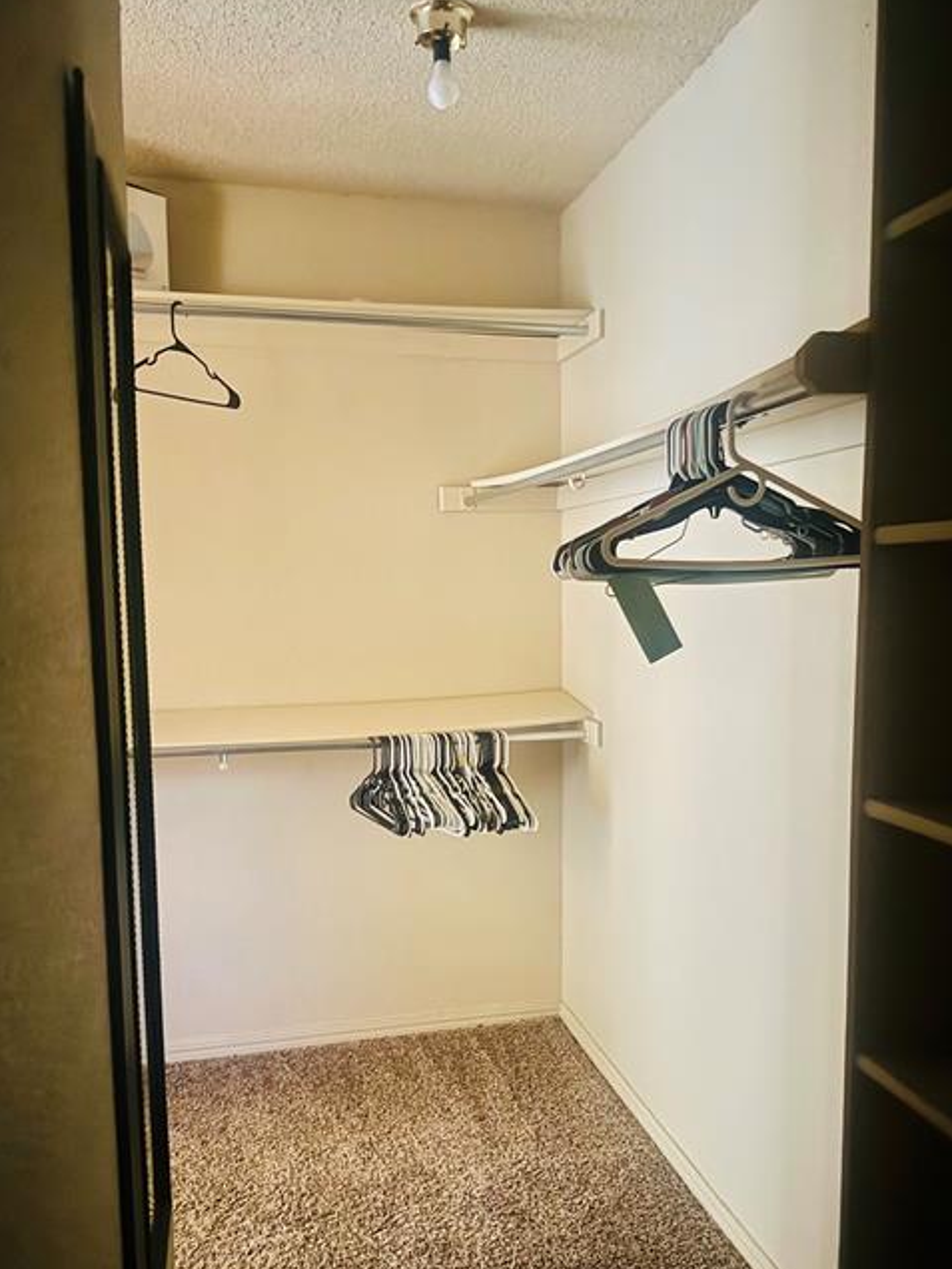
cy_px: 710
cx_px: 509
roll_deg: +0.9
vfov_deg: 61.5
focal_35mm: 29
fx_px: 1063
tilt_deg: -6.9
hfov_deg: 48.2
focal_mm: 6.76
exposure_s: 1/9
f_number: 1.78
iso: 1250
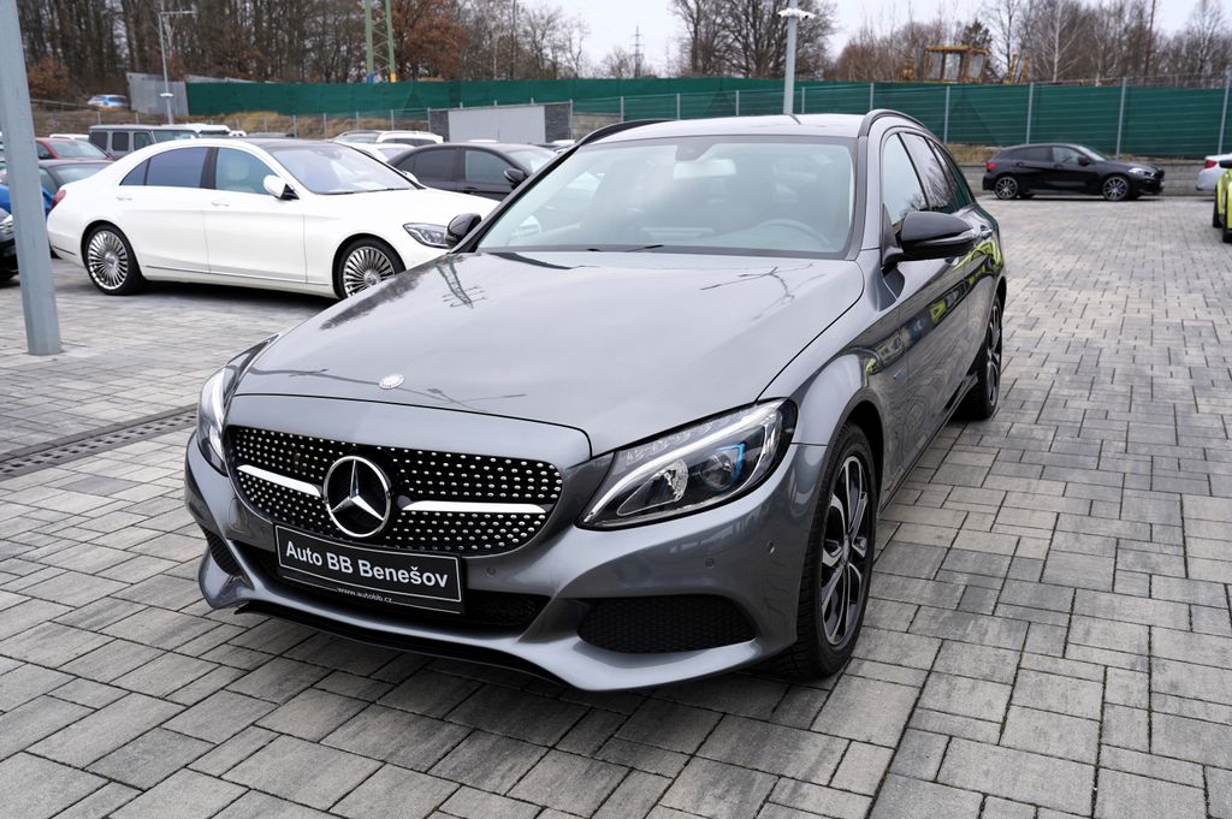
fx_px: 1060
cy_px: 410
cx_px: 616
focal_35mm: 31
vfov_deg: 42.3
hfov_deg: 60.3
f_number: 5.6
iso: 100
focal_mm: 31
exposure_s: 1/125
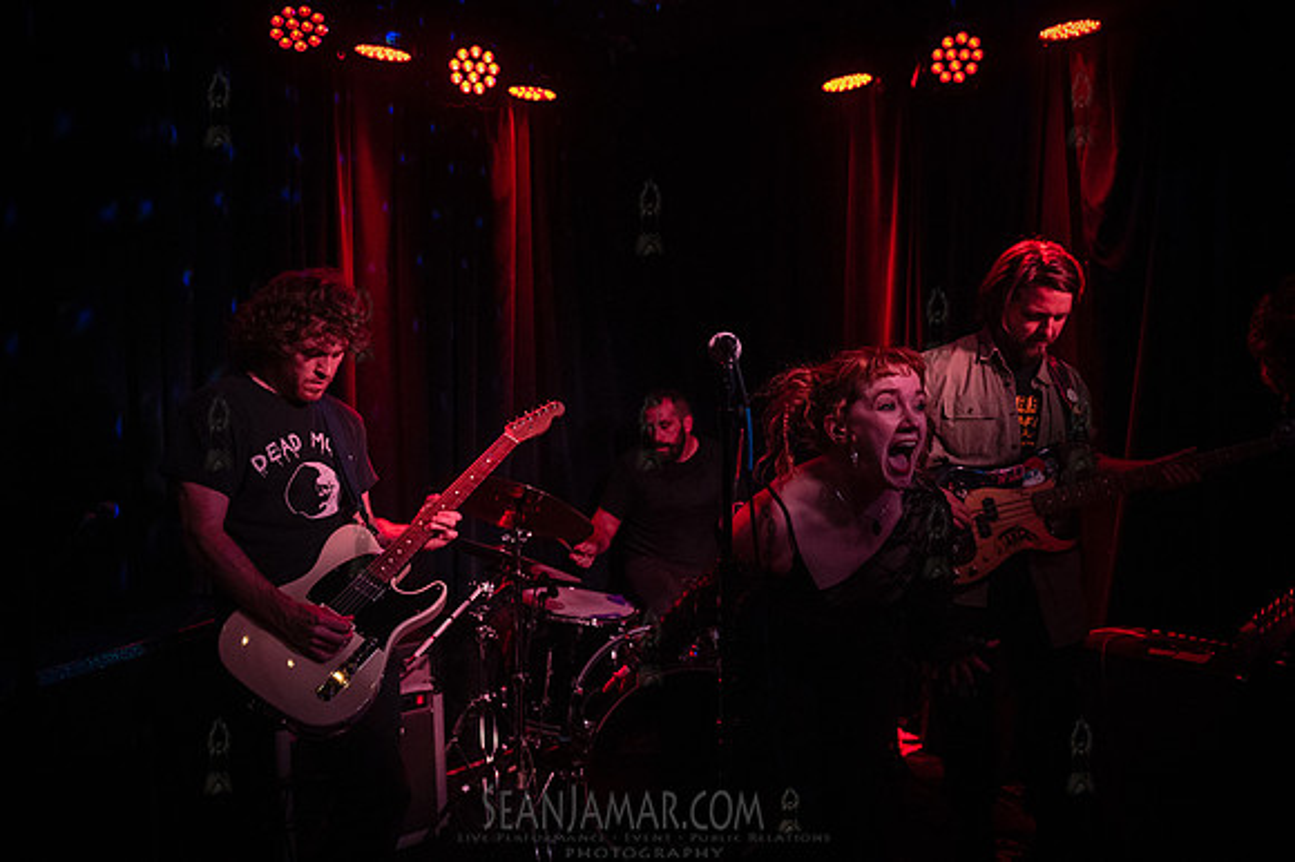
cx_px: 648
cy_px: 431
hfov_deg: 67.4
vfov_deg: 47.9
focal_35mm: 27
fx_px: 971
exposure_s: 1/400
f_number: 3.2
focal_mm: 27
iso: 10000
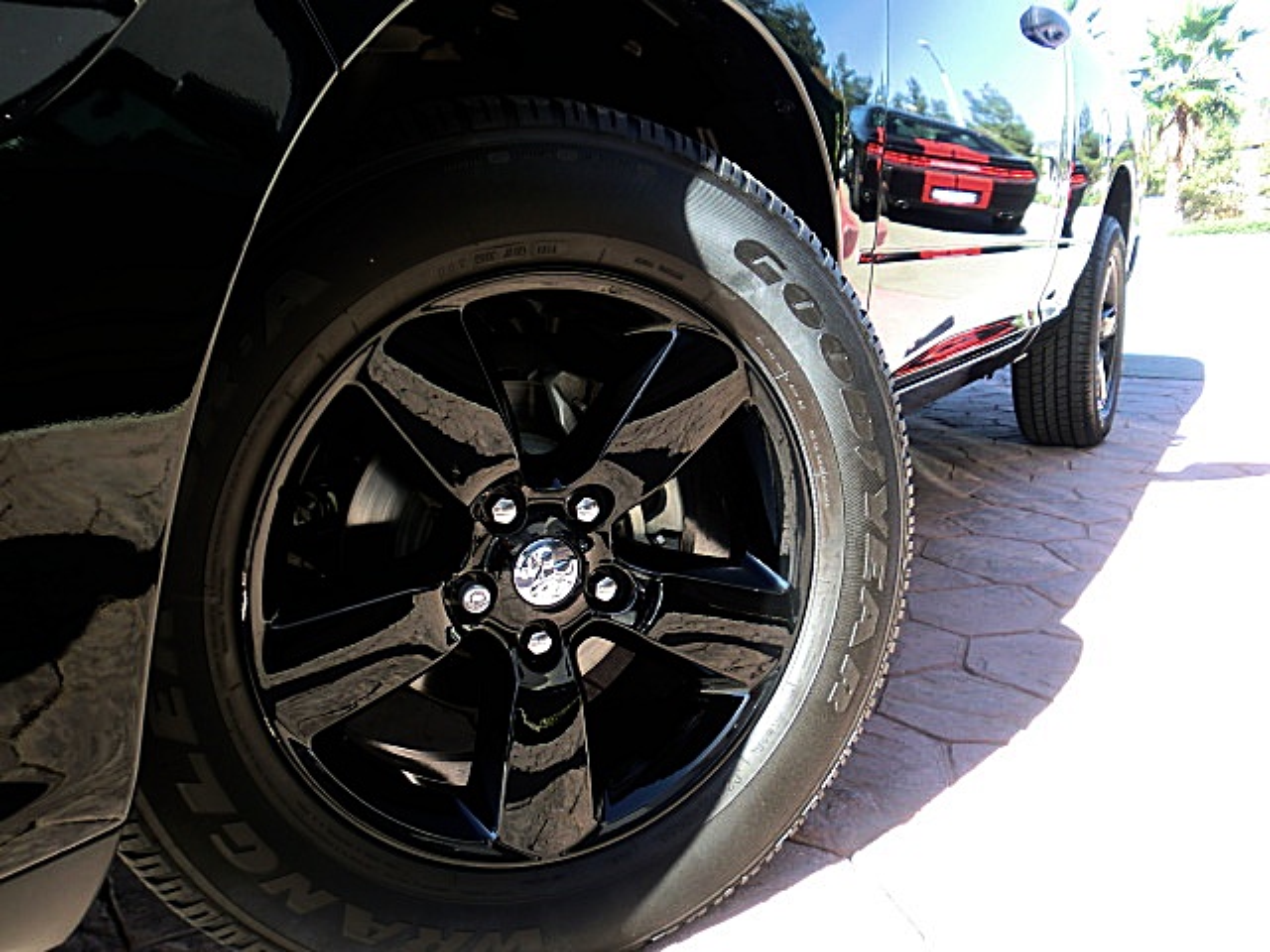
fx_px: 954
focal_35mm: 26
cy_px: 476
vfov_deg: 53.1
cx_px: 635
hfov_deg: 67.3
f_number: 2.6
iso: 64
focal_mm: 4.65
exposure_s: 1/100
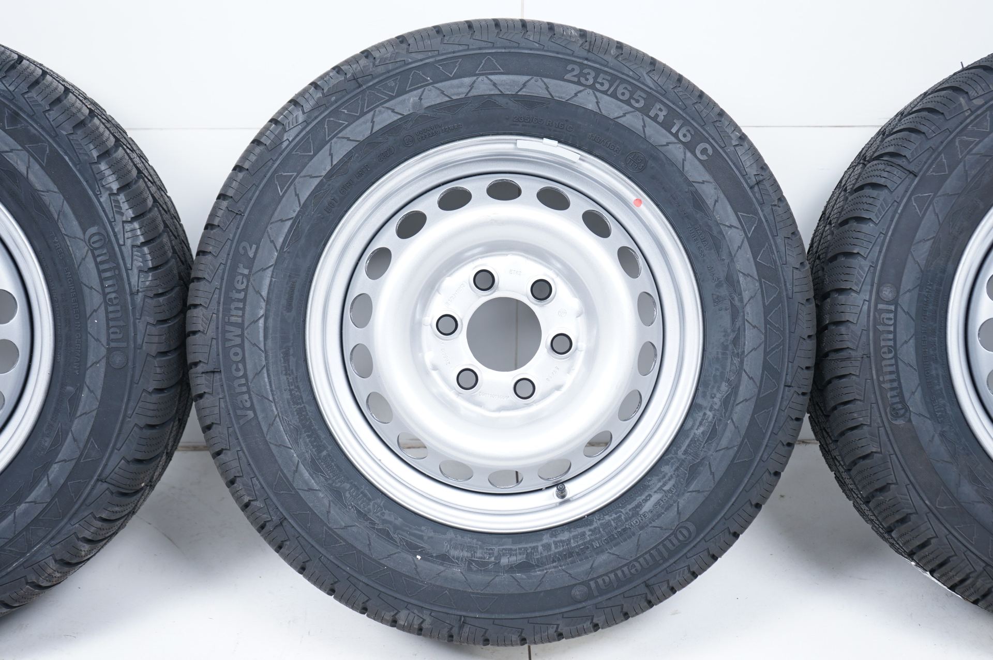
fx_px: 1323
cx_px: 496
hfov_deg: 41.1
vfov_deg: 28.0
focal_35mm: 48
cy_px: 330
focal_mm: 48
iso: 250
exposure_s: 1/125
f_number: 5.6
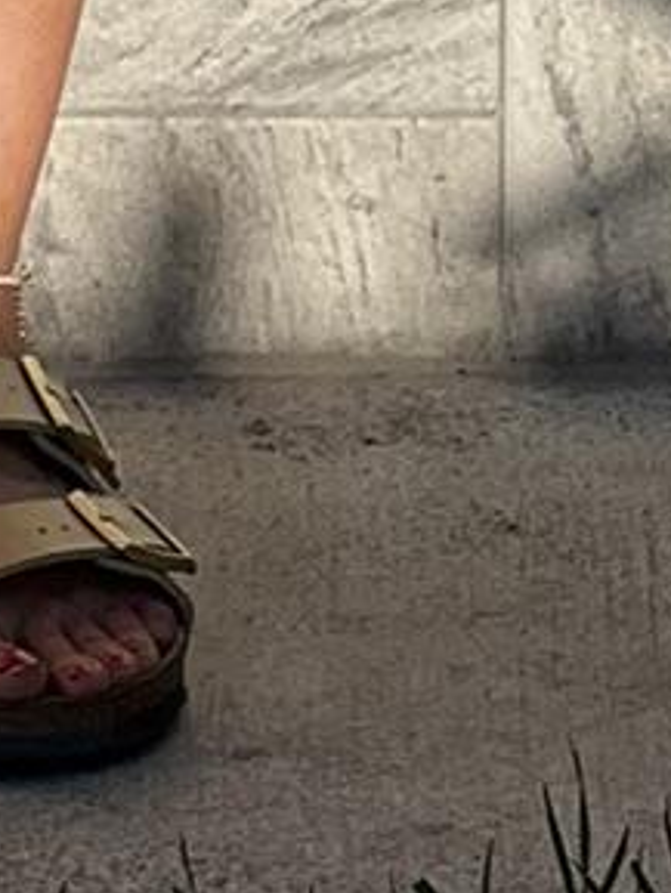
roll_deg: +0.2
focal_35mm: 545
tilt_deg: -5.1
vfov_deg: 3.5
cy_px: -2160
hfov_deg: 2.7
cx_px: 0
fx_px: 14075
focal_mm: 9
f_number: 2.8
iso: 32
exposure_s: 1/791
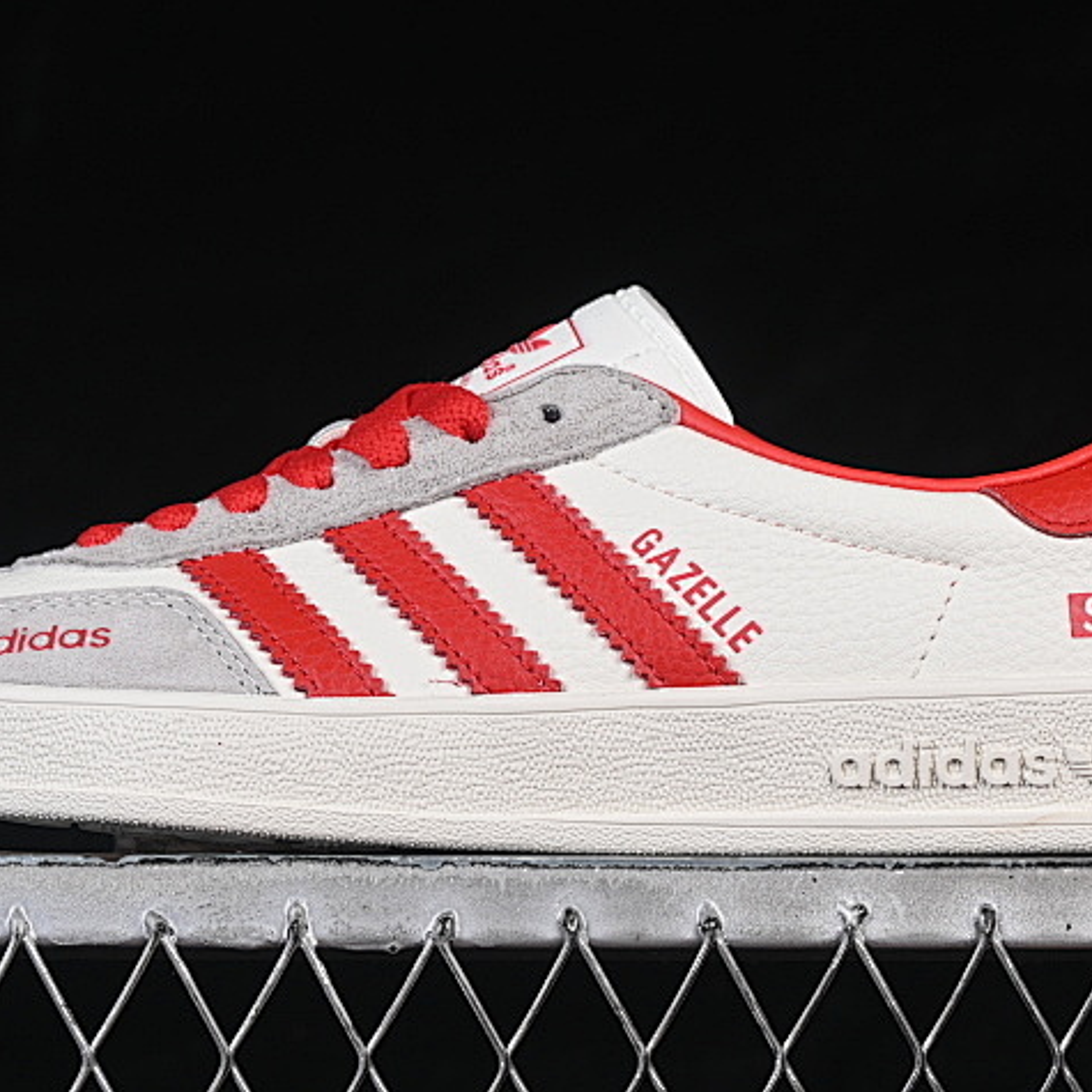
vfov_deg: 12.0
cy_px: 343
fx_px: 5175
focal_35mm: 145
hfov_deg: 12.0
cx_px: 538
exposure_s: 1/80
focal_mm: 50
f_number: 8
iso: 160
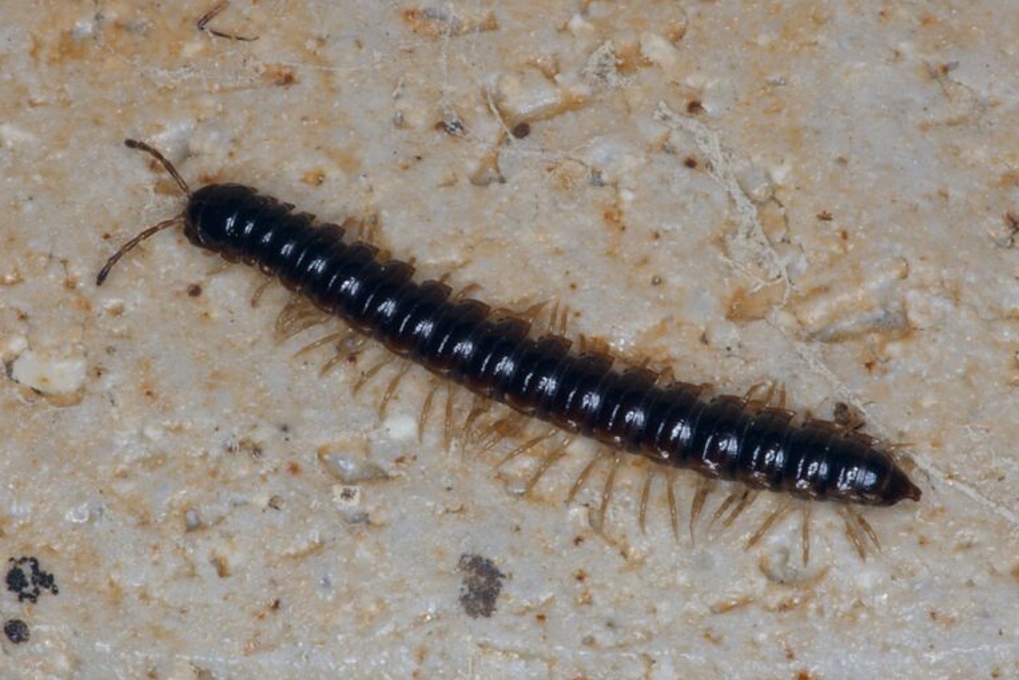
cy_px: 341
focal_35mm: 151
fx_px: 4275
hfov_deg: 13.6
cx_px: 507
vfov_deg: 9.1
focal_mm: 100
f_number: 32
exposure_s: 1/125
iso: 200
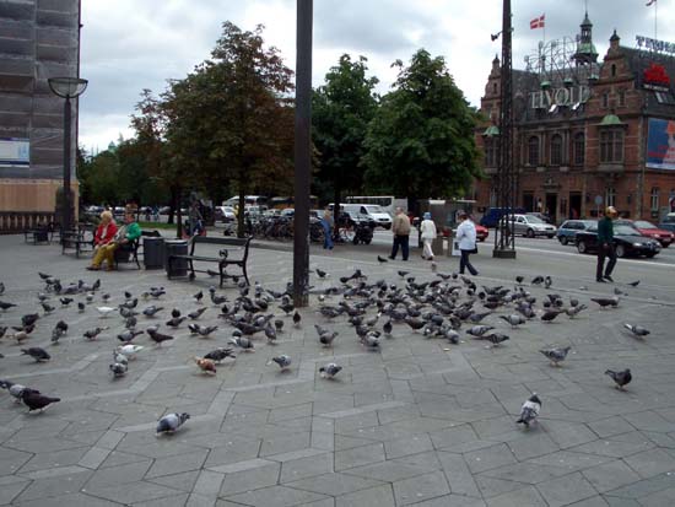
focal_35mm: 41
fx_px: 800
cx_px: 338
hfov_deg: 45.8
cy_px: 254
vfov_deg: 35.2
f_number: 4.6
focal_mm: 6.8
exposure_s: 1/320
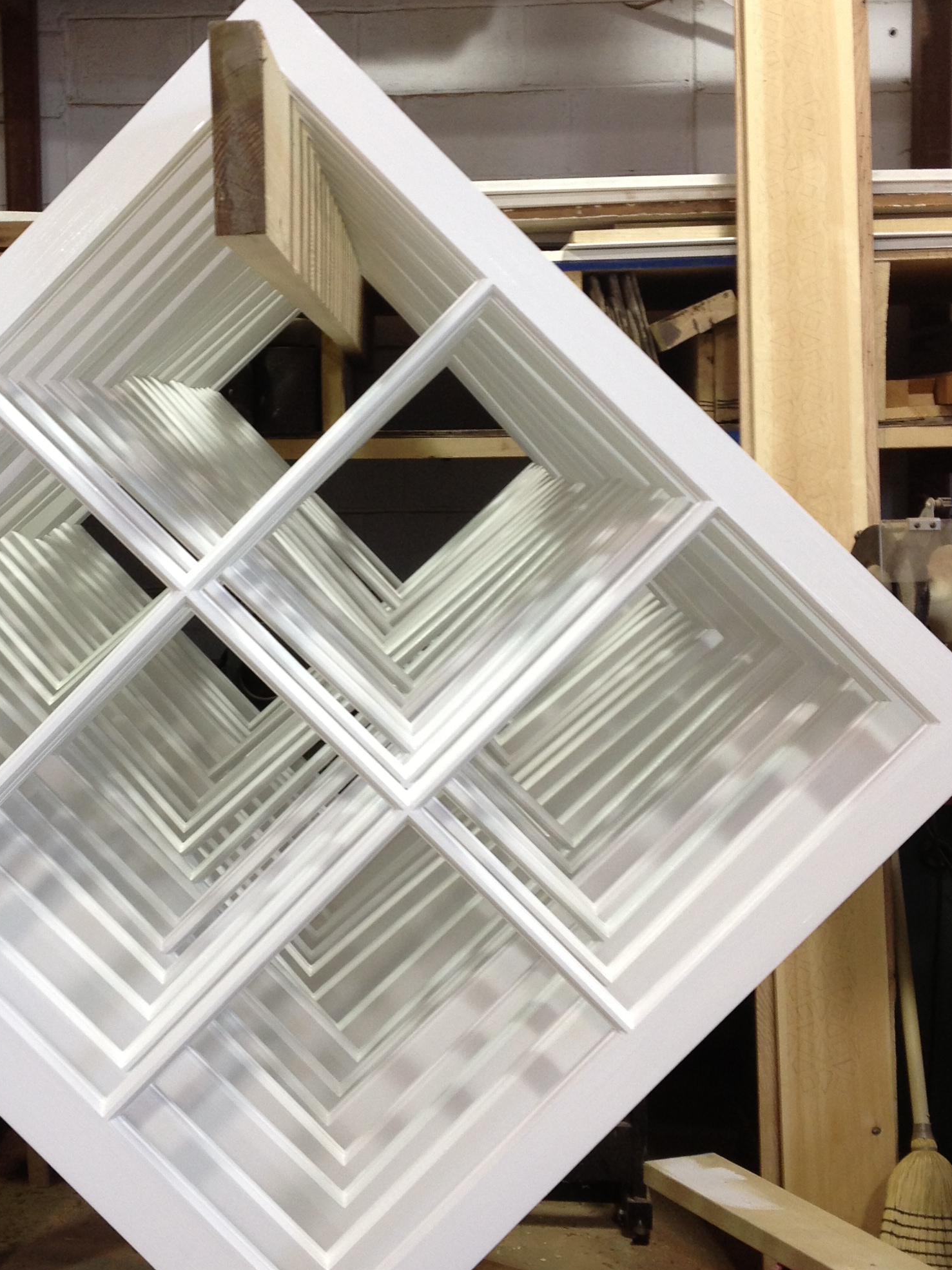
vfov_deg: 33.2
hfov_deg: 25.1
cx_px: 296
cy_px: 565
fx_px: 2127
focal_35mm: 58
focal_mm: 4.28
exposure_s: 1/30
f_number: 2.4
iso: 50
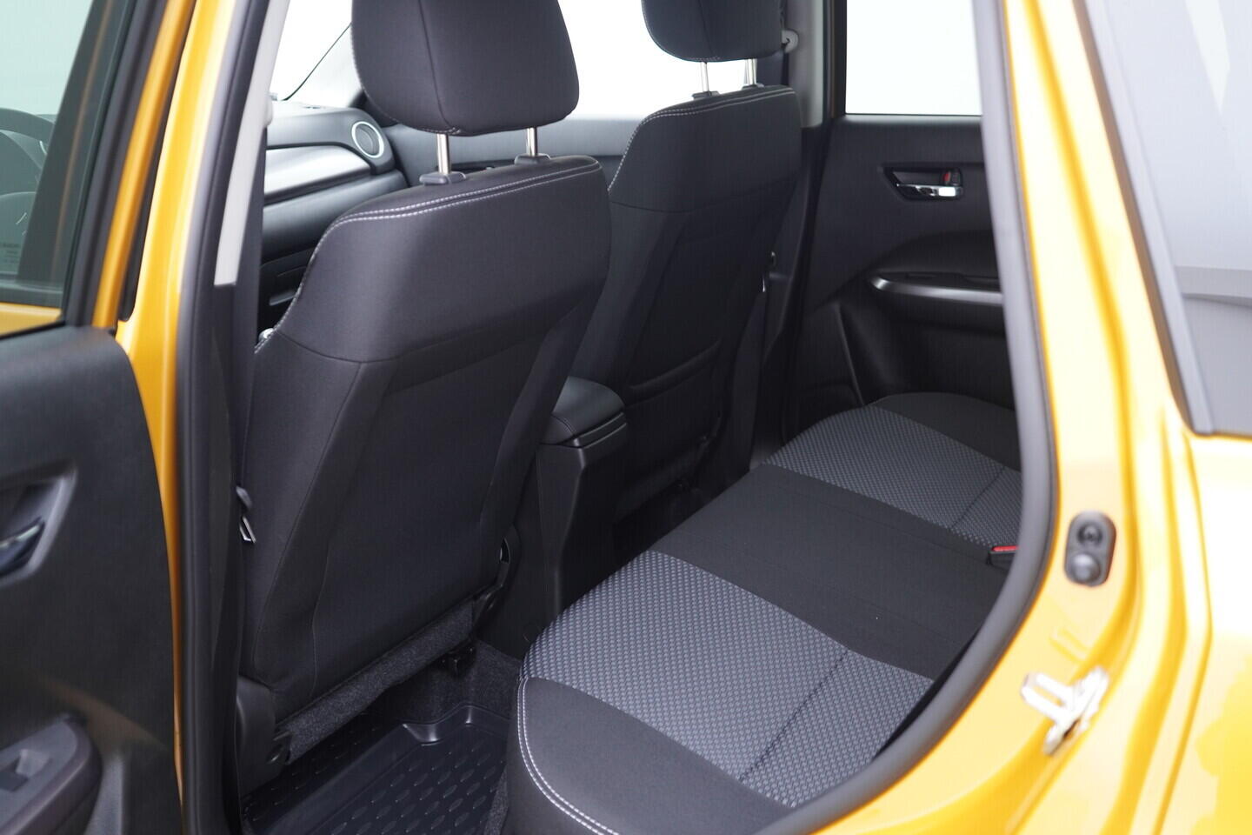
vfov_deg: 36.9
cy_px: 418
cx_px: 626
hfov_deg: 53.1
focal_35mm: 36
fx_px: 1252
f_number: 2.8
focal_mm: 24
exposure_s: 1/40
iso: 400
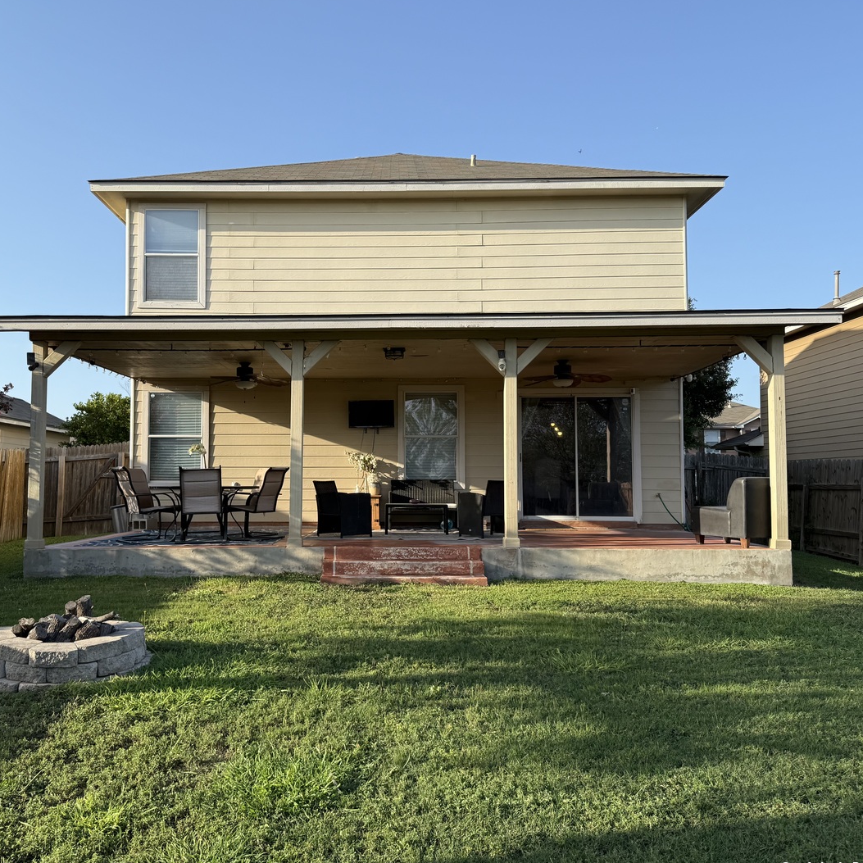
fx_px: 818
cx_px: 370
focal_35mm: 29
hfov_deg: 55.4
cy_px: 430
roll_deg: -0.1
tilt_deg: +4.0
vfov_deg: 55.6
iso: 80
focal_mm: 6.76
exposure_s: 1/2232
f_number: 1.78
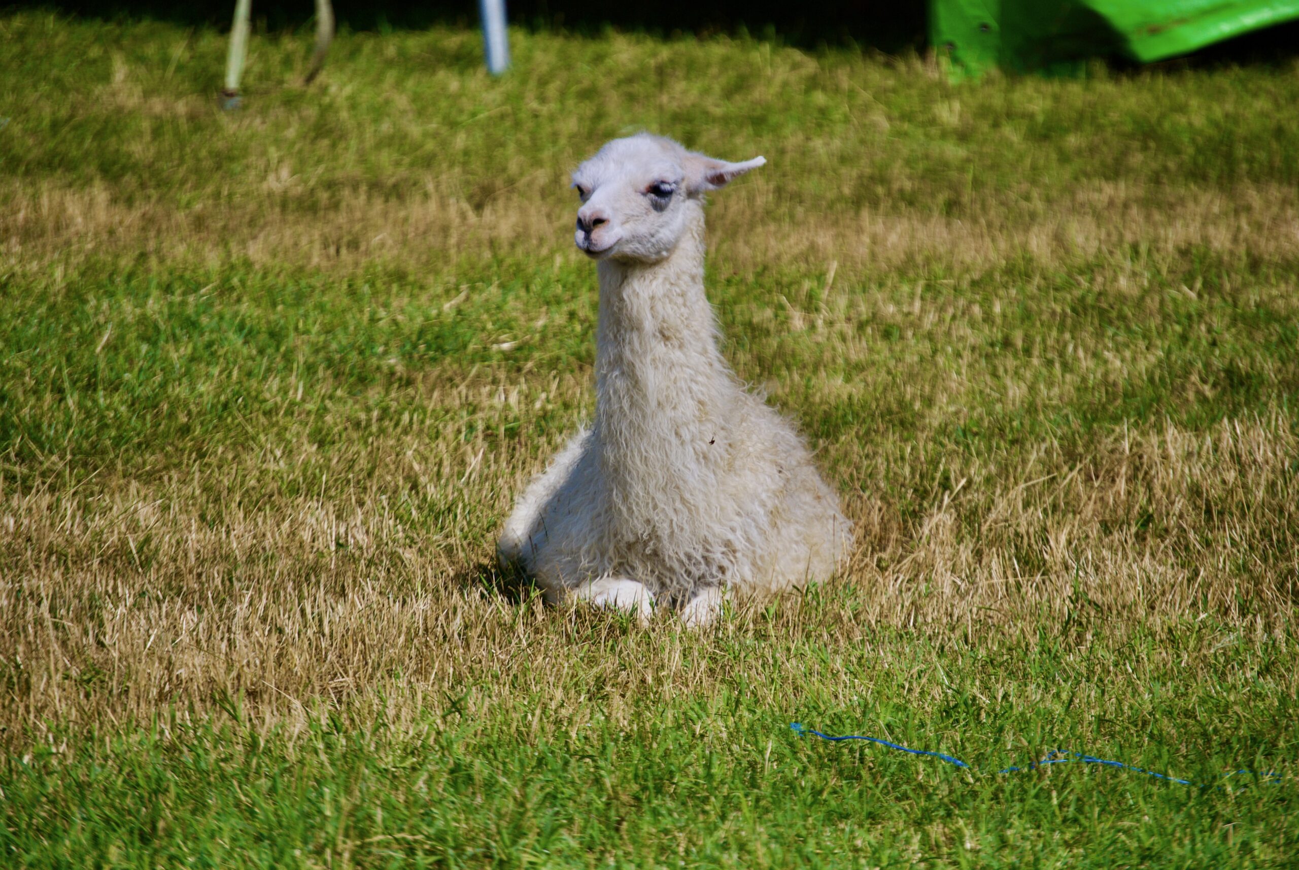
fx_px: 10838
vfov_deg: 4.6
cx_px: 650
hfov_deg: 6.9
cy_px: 435
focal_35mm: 300
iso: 100
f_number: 5.6
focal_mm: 200
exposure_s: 1/800
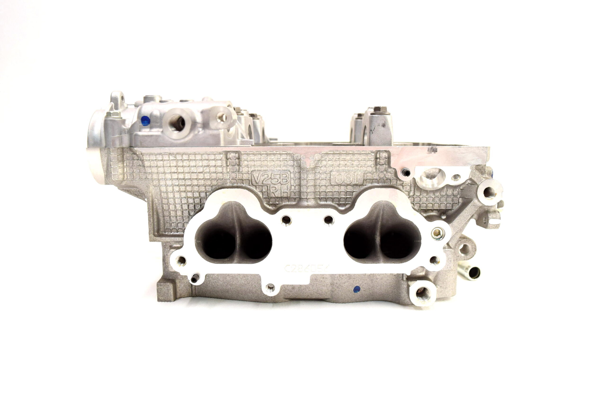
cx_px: 303
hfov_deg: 61.9
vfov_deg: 43.7
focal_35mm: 30
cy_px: 202
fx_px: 505
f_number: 5.6
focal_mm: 20
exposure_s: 1/125
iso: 400
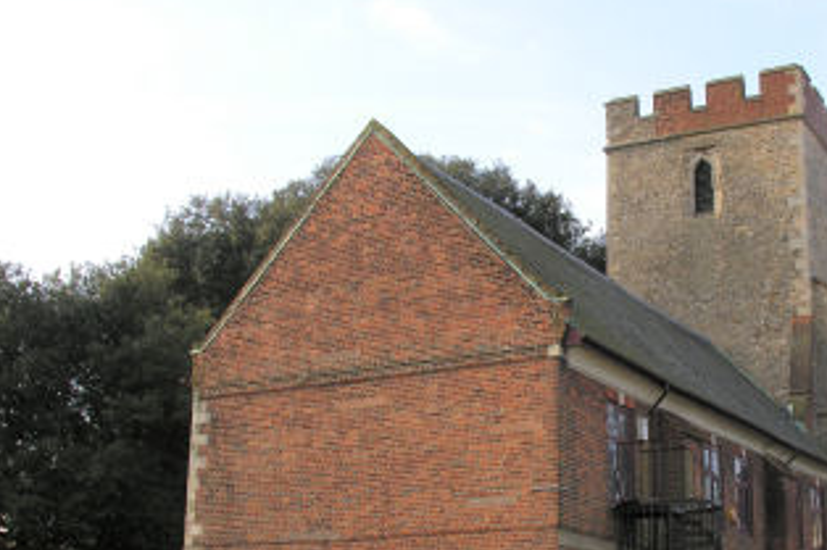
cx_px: 558
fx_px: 1401
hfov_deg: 32.6
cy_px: 399
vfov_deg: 22.1
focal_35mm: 61
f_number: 5.2
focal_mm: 10.2
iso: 50
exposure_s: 1/113
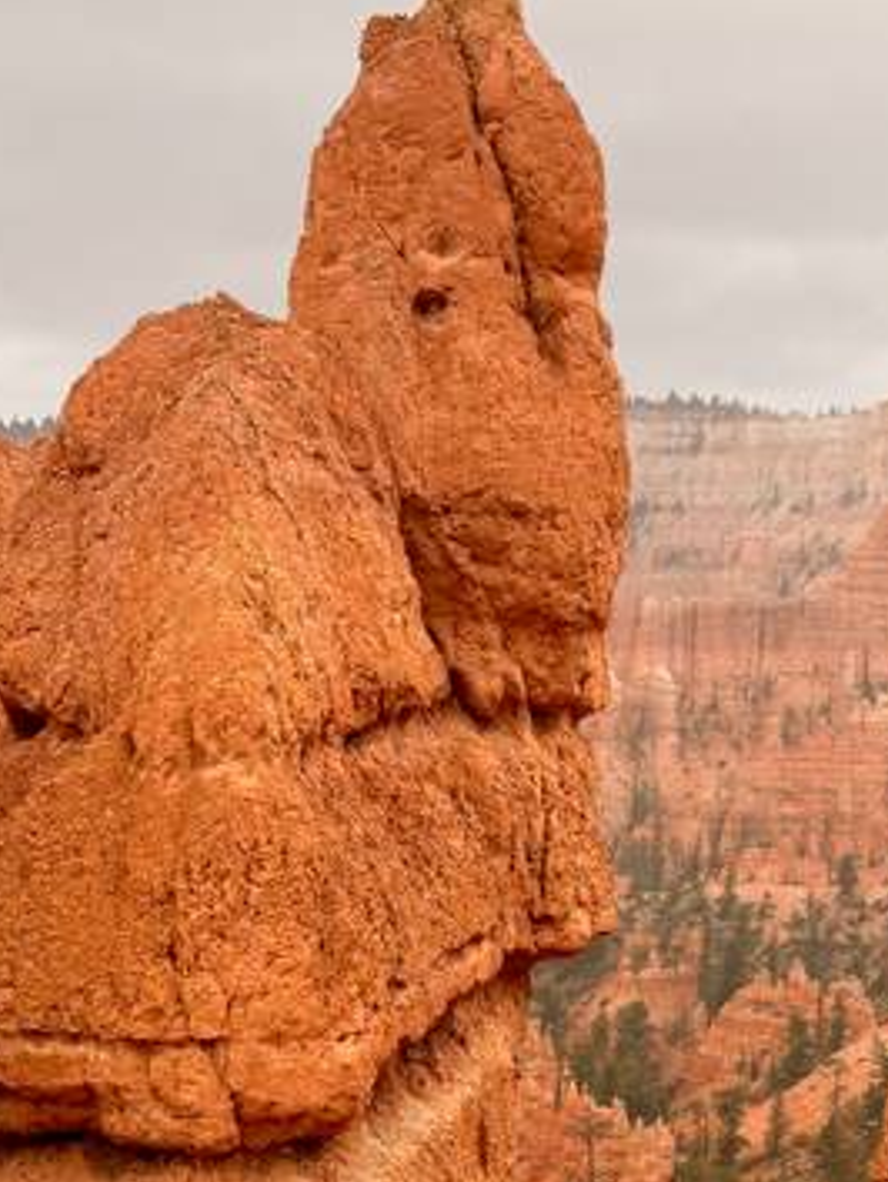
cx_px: 698
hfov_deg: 22.3
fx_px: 2221
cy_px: 1162
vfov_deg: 28.1
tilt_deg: -12.2
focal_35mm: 65
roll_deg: -2.8
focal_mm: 6.76
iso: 50
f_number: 1.78
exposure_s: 1/148
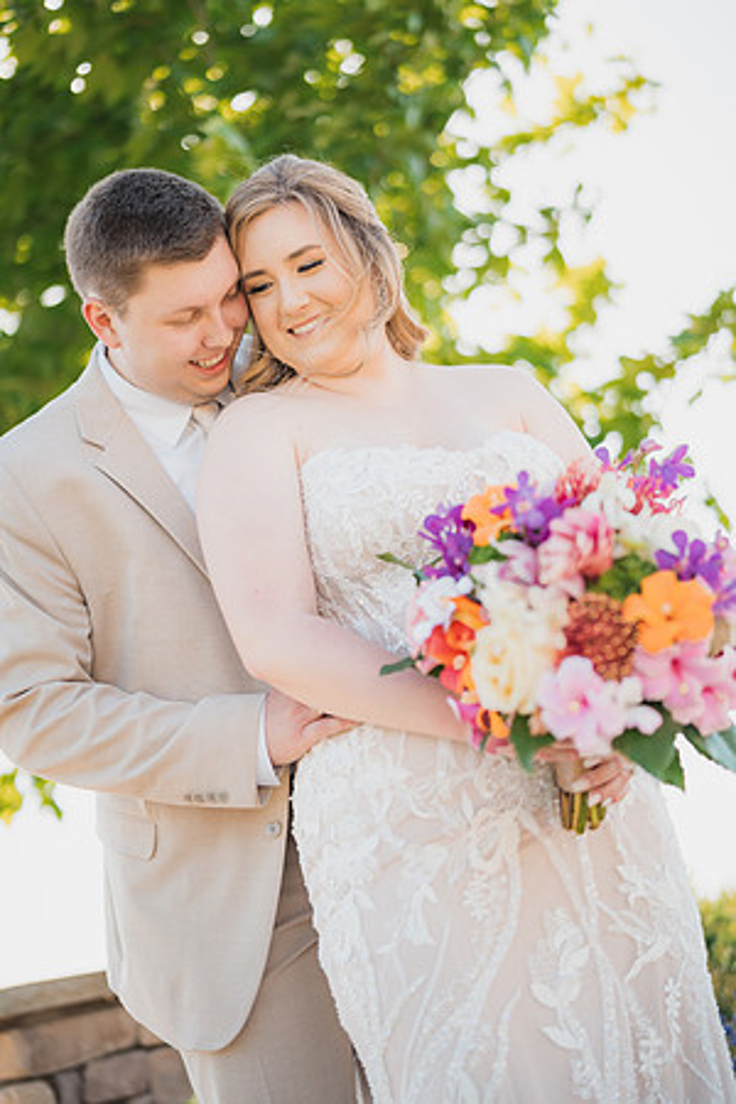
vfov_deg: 39.6
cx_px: 368
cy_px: 552
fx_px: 1533
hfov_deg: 27.0
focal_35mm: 50
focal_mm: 50
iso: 125
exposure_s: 1/1600
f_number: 1.4
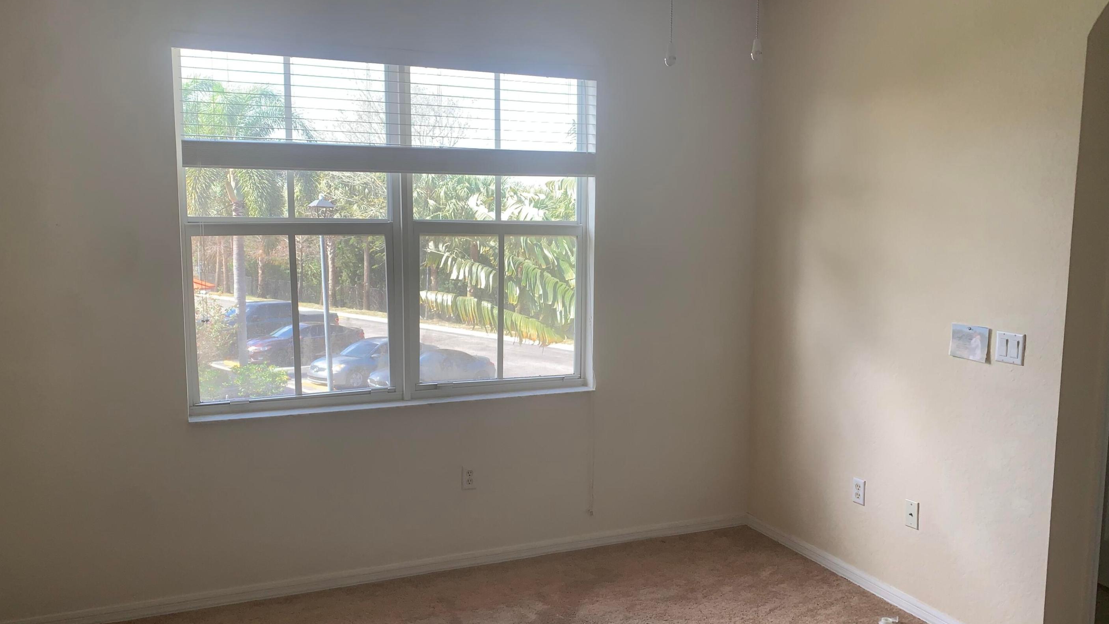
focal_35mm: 29
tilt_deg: -7.1
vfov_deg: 40.1
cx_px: 542
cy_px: 338
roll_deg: -0.9
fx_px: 853
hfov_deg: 66.1
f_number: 1.8
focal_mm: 4.25
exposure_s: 1/121
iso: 32
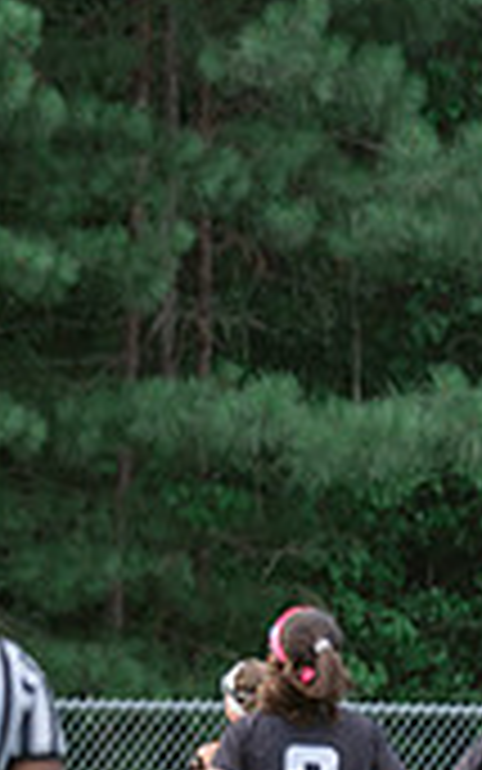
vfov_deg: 2.0
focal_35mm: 1045
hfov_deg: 1.3
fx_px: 21945
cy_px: 547
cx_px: -803
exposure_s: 1/500
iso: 250
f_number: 2.8
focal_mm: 200
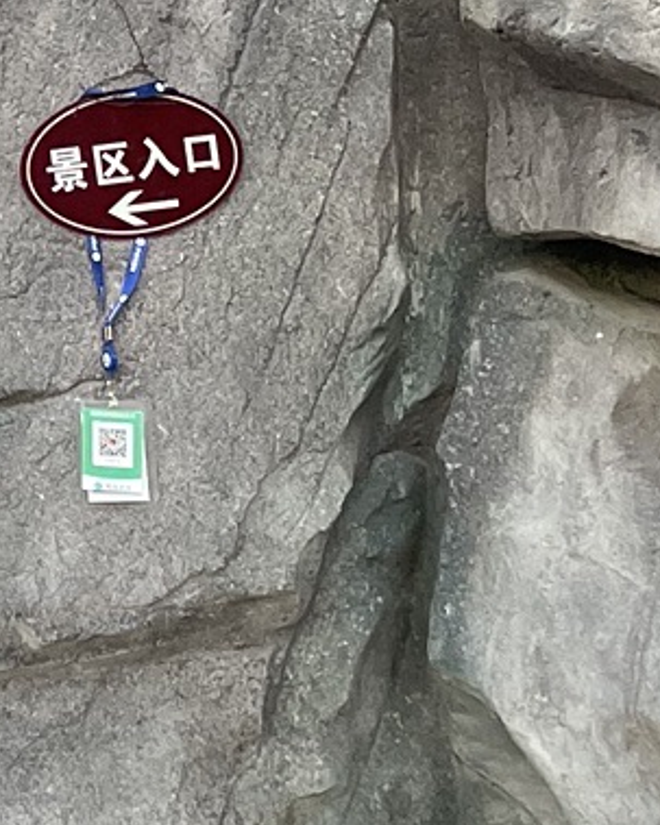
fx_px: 3273
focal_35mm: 134
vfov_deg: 13.5
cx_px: -902
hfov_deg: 10.1
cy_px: -420
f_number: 1.6
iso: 125
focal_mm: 4.2
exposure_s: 1/121
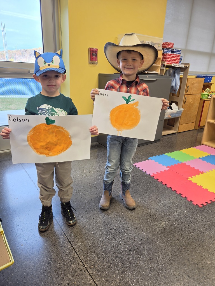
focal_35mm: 23
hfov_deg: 58.9
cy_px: 143
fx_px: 190
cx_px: 108
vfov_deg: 73.9
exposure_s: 1/50
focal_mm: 5.4
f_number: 1.8
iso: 25
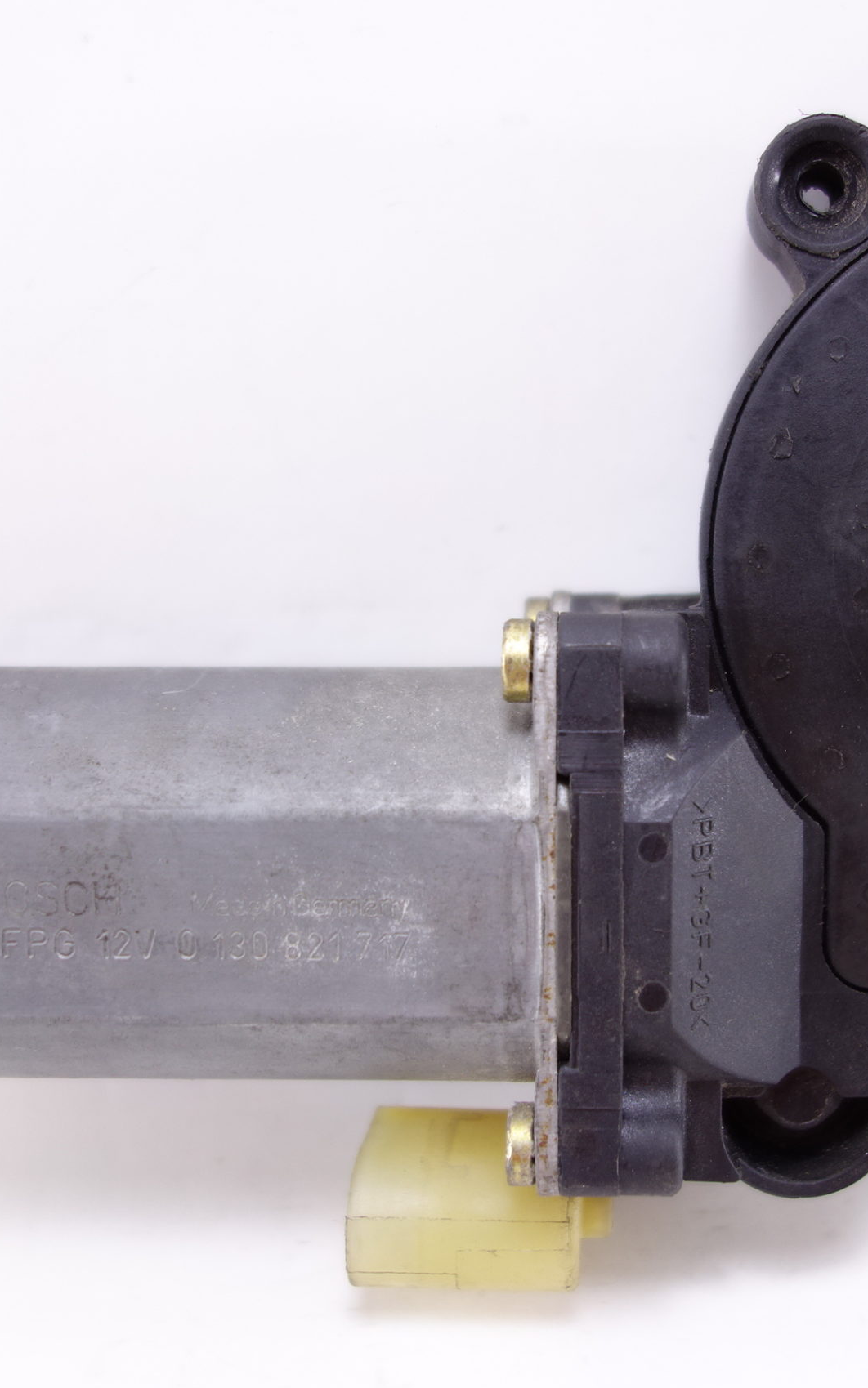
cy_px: 696
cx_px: 618
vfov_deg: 46.2
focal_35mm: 43
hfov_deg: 29.5
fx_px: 1627
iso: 125
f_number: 1.8
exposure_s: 1/60
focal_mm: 10.4
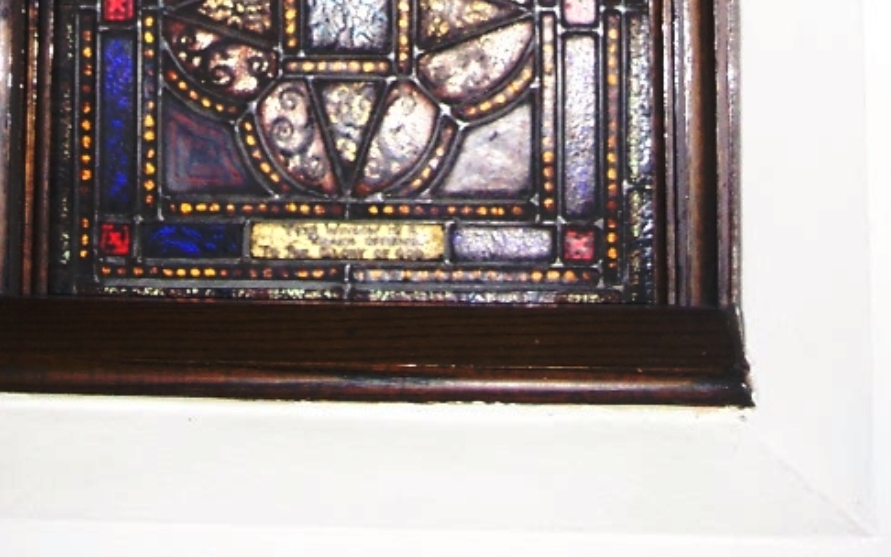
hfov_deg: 24.0
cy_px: -324
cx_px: 348
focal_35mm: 86
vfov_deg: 14.1
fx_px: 2089
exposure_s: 1/30
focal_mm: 8
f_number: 2.8
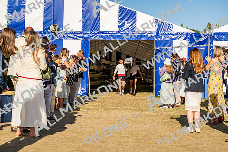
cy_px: 76
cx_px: 114
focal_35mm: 70
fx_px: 443
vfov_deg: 19.5
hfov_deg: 28.8
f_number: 2.8
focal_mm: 70
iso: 90
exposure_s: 1/2000
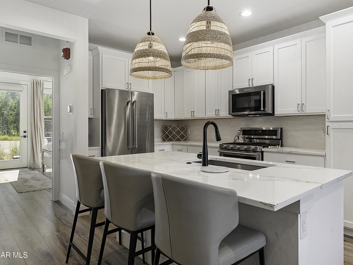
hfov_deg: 73.8
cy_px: 133
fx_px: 235
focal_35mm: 23
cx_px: 189
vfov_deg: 58.9
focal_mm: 14
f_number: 10
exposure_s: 1/2
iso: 100
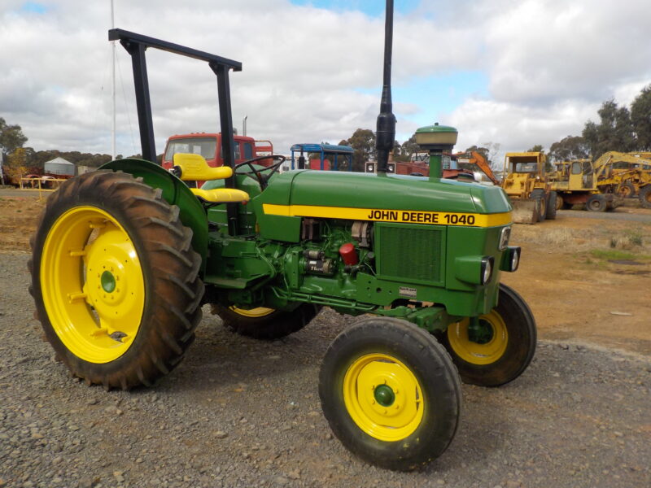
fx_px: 564
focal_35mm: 30
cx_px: 326
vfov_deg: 46.8
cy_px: 244
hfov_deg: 60.0
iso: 125
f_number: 3.3
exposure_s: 1/800
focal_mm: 4.1
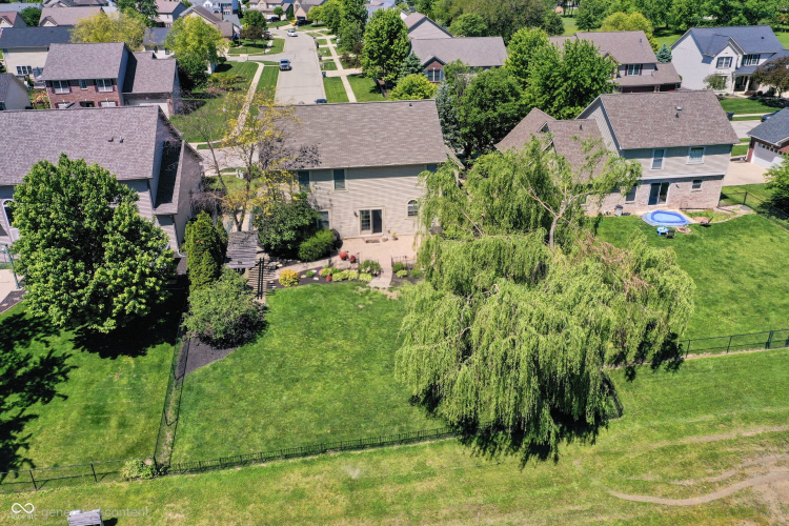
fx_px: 614
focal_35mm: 28
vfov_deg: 46.4
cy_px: 263
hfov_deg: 65.5
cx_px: 394
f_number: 6.3
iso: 100
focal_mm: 10.26
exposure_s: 1/833
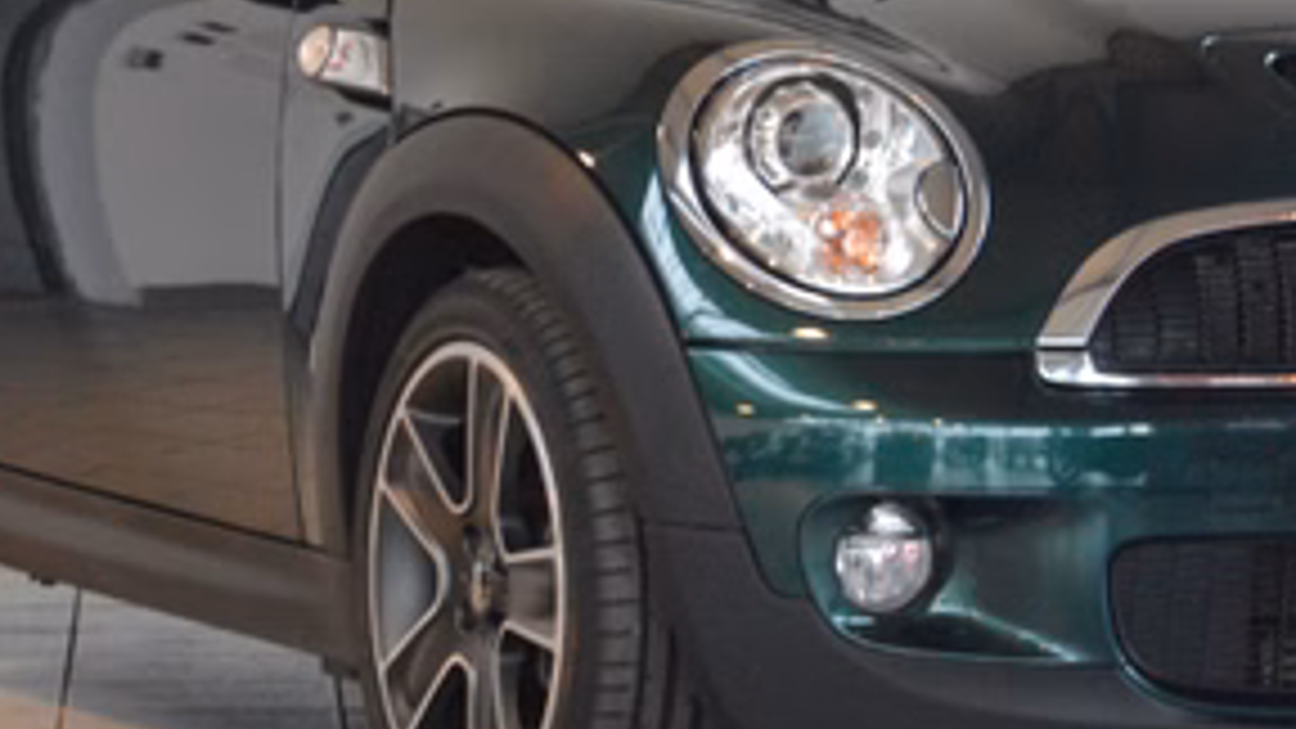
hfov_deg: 8.8
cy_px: 261
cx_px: 832
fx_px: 8385
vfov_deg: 5.0
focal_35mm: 244
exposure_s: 1/60
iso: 2200
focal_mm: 70
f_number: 5.3
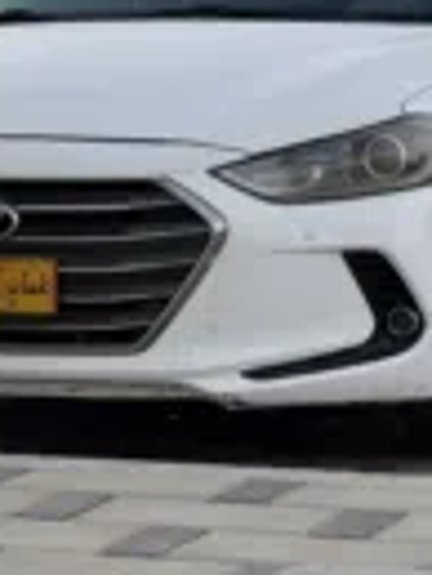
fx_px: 2475
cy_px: 45
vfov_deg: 13.1
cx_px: 405
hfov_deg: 9.9
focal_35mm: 149
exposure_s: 1/100
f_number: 1.78
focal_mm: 6.76
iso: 80
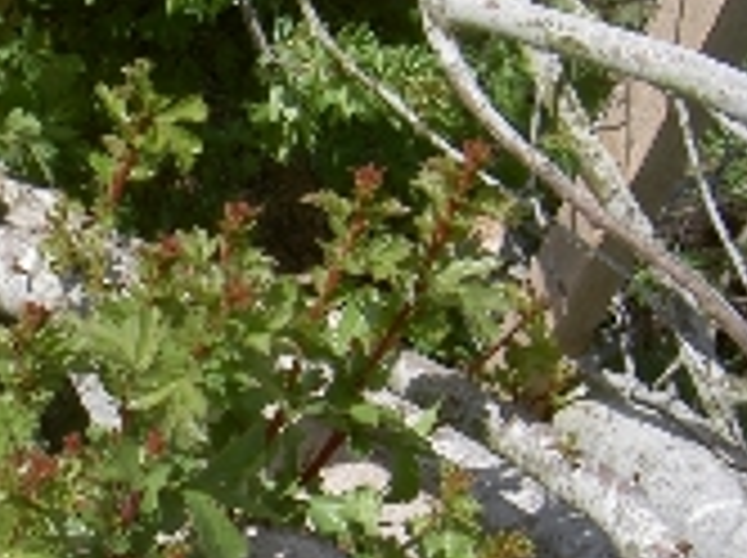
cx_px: 14
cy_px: 446
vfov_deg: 15.6
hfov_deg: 20.3
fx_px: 2026
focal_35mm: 94
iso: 100
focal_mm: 8
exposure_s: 1/640
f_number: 4.7
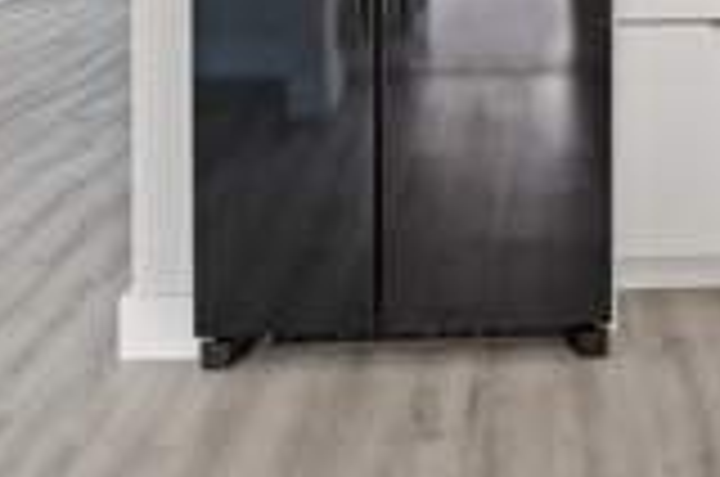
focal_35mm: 42
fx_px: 838
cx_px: 590
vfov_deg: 26.2
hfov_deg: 44.0
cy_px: -171
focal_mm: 14
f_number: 8
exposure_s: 1/2.5
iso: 200
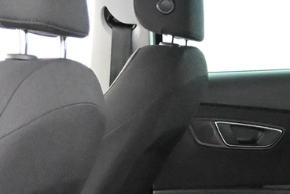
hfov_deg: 17.6
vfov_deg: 11.8
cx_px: 232
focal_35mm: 115
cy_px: 186
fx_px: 927
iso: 11400
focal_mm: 17.5
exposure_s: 1/60
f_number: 3.5
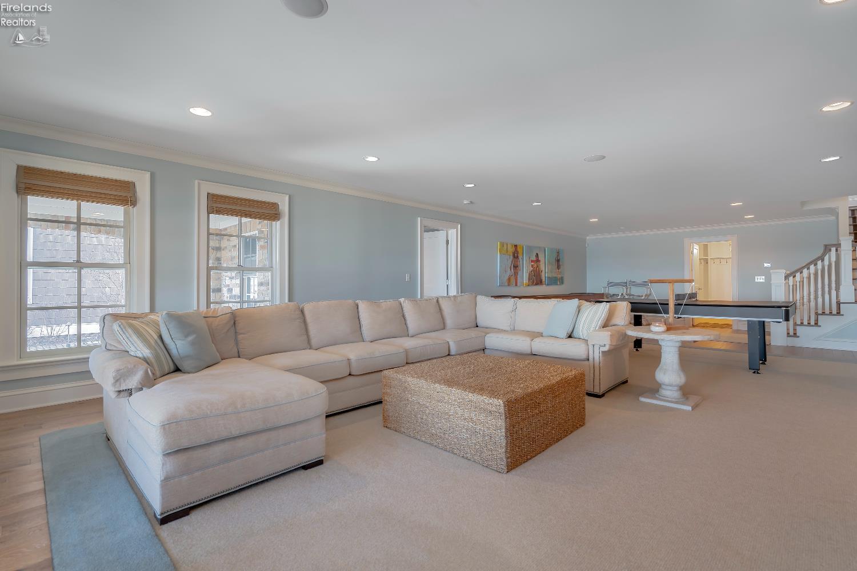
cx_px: 428
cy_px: 286
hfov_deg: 96.7
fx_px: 381
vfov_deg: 73.7
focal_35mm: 16
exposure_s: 1/40
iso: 100
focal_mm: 16
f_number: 5
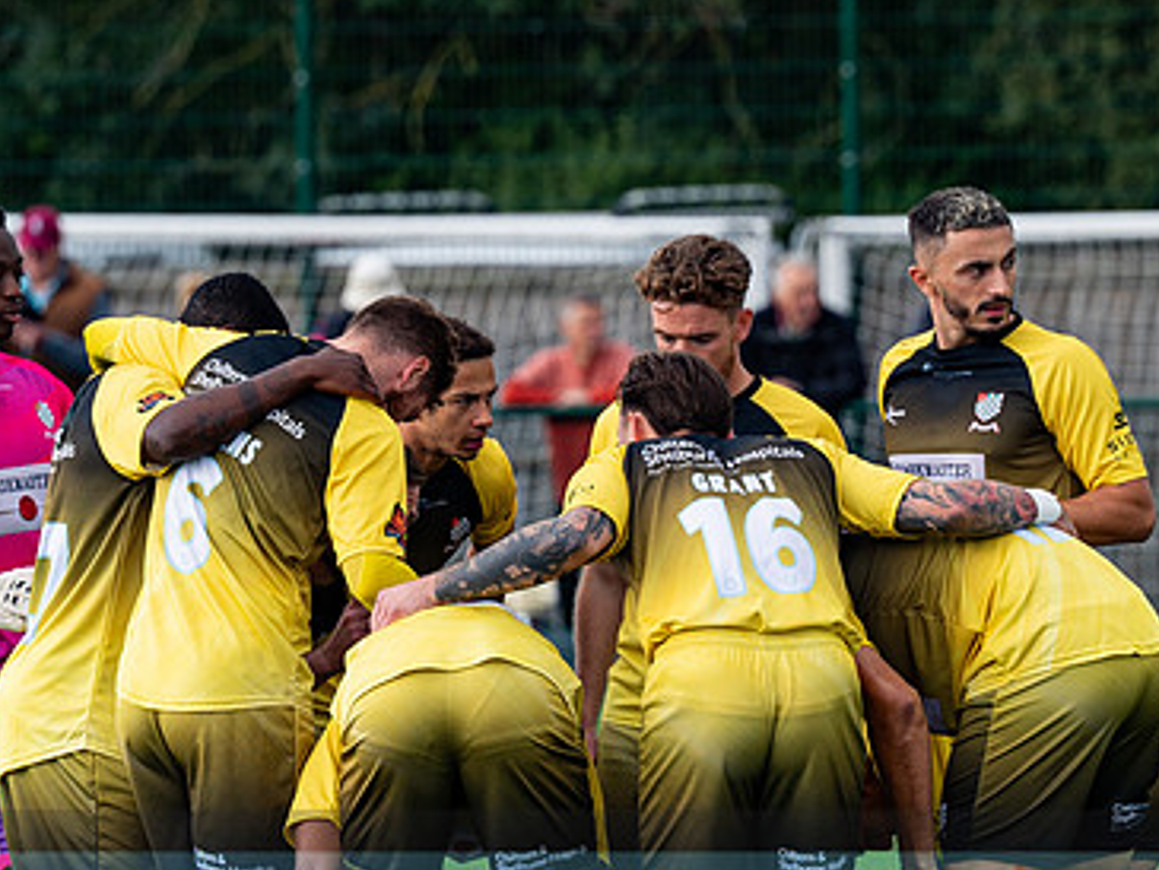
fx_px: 17115
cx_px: 703
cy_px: 663
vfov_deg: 2.9
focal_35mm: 511
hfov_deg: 3.9
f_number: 4
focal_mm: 170
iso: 125
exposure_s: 1/400
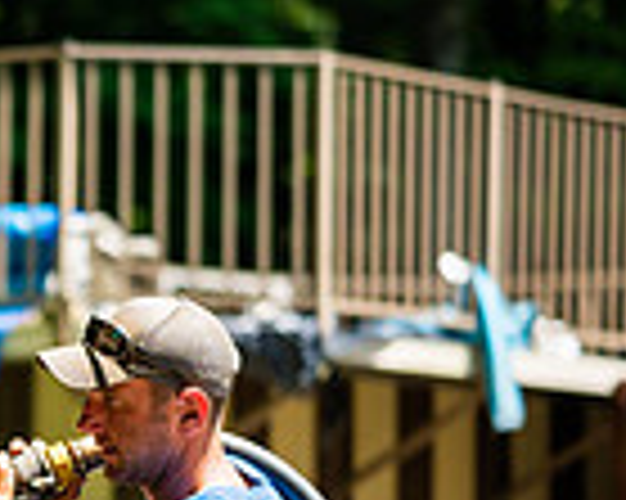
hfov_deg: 5.6
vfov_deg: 4.5
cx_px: -363
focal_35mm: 342
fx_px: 6332
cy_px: 454
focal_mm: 85
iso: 100
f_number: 1.8
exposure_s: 1/3200
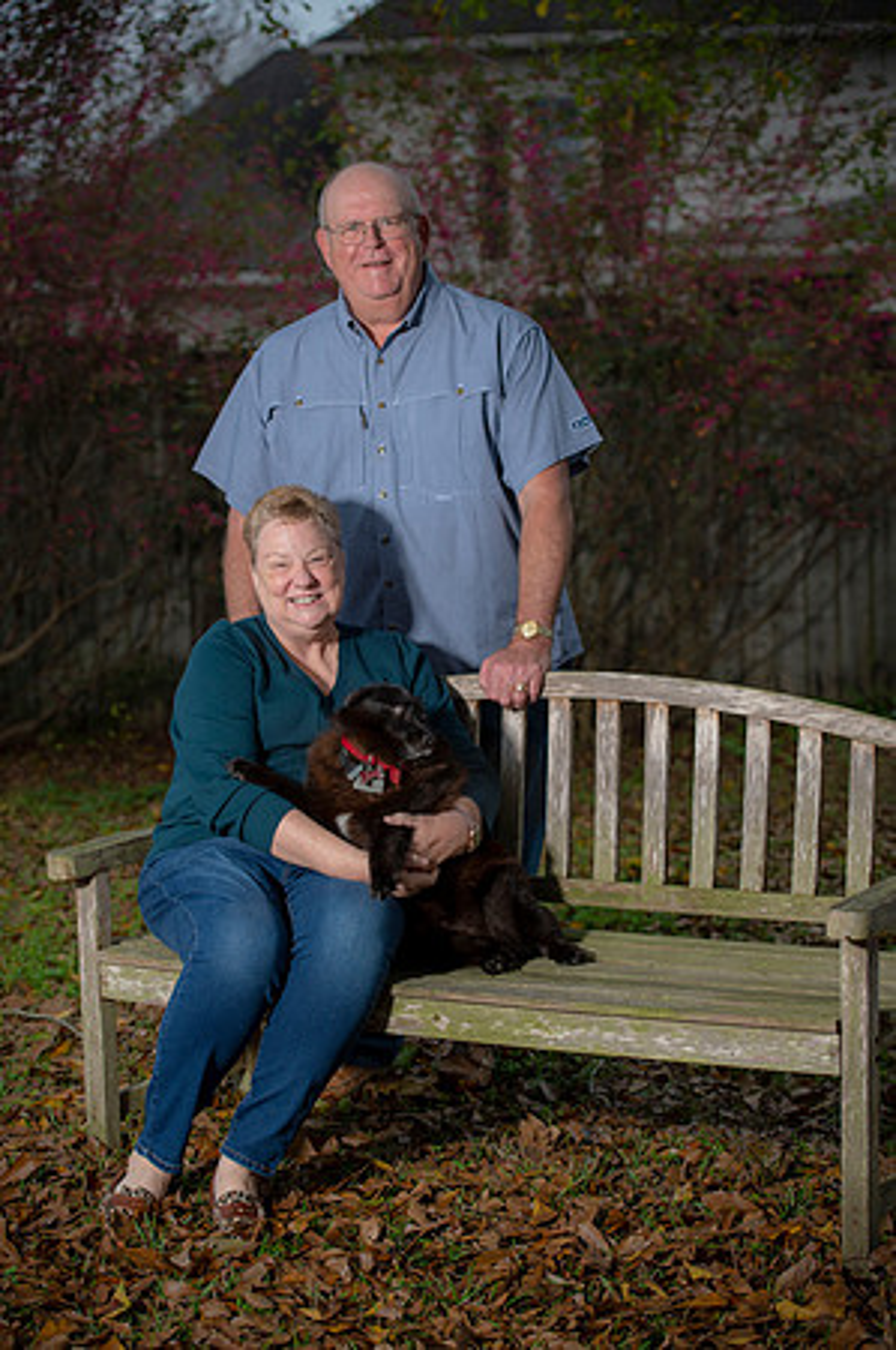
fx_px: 2619
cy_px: 675
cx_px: 448
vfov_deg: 28.9
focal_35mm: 70
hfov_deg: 19.4
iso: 160
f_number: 4
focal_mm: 70
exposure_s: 1/200
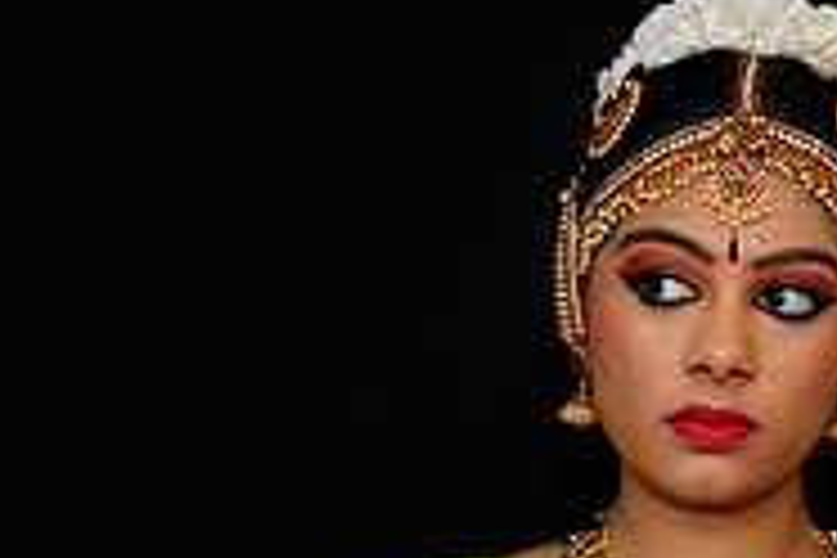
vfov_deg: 6.7
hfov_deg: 10.1
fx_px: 4719
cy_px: 754
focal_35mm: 203
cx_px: 684
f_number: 5
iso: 640
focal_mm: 65
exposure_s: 1/125
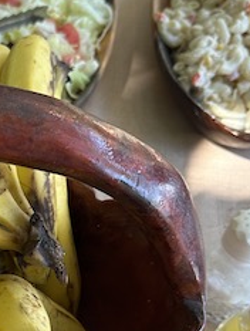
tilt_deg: -52.5
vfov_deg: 28.8
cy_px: 254
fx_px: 633
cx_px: -33
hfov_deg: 21.1
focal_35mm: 66
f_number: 1.78
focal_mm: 6.86
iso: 80
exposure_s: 1/121
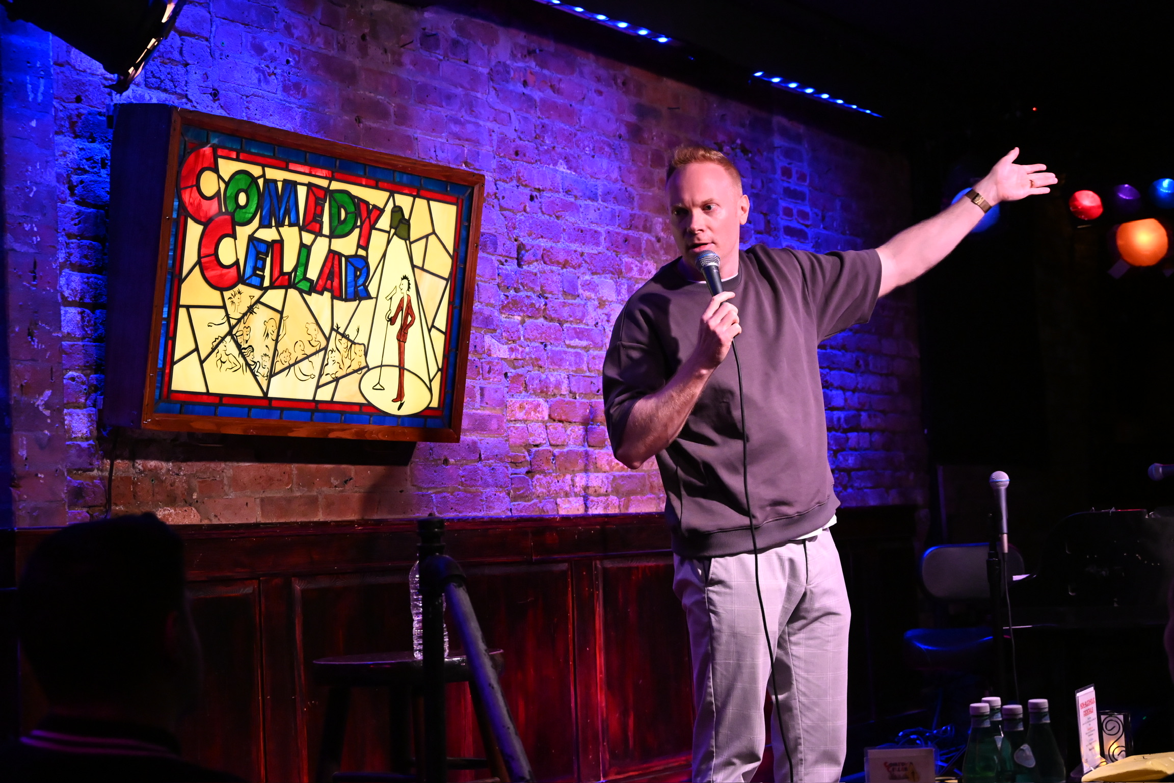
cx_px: 587
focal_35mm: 60
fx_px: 1957
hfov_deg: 33.4
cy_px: 392
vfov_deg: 22.6
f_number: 6
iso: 8000
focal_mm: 60
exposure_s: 1/60
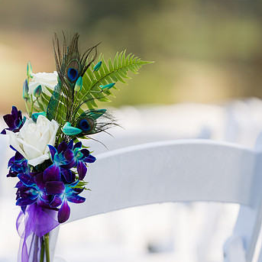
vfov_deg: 9.0
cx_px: 57
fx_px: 1661
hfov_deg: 9.0
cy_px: 139
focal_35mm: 194
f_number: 1.8
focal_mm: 135
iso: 100
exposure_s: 1/1000
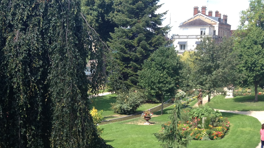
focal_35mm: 77
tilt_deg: -10.8
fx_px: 539
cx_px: 69
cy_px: 137
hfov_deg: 27.2
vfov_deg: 15.5
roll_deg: +0.2
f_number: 2.4
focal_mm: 4.28
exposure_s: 1/521
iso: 50
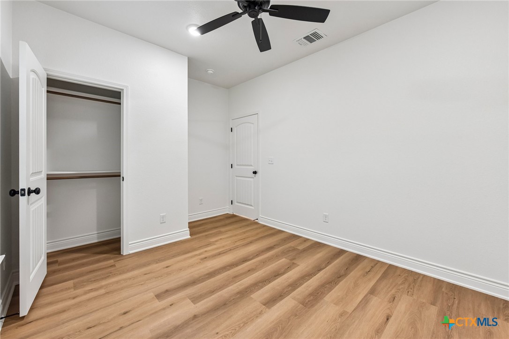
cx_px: 254
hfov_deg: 104.3
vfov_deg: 81.2
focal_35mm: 14
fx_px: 198
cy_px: 170
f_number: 8
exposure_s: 1/15
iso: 560
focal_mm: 14
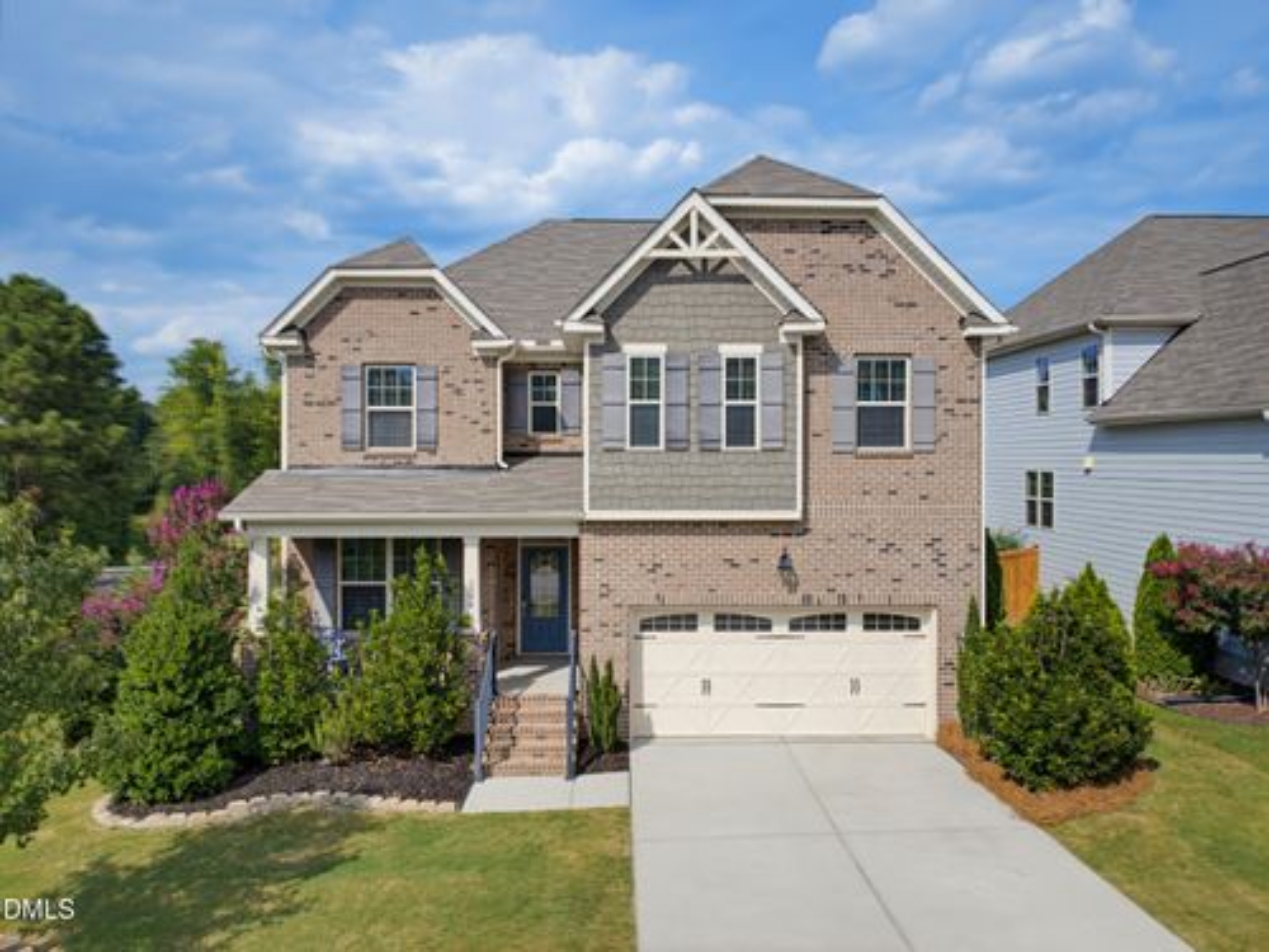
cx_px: 634
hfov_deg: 71.6
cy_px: 476
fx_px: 880
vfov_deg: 56.8
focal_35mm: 24
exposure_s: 1/2500
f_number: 2.8
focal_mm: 12.3
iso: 100
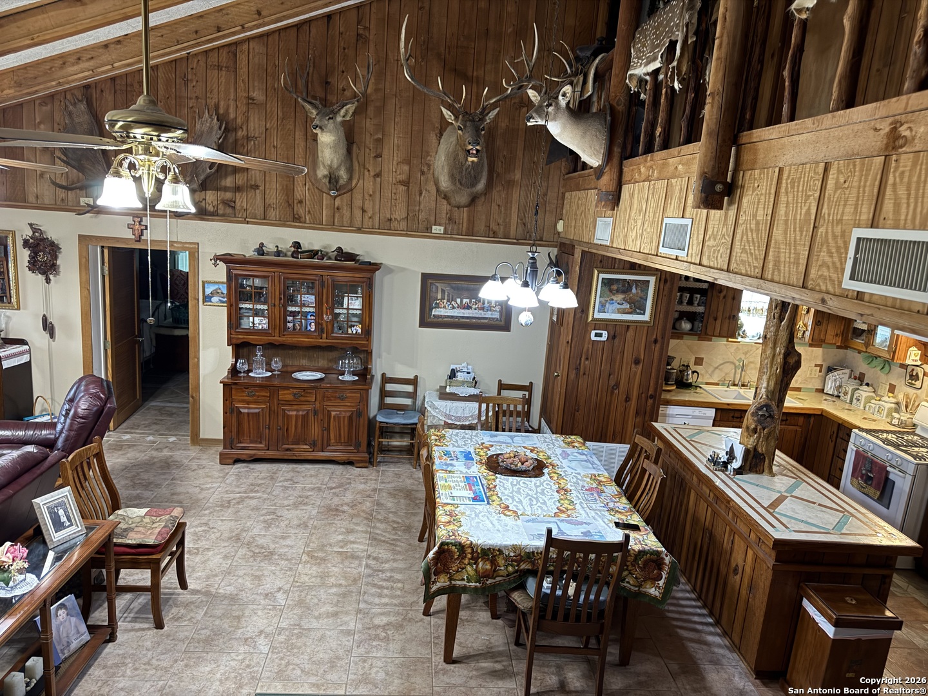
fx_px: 643
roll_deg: -4.5
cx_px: 464
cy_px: 348
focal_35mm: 24
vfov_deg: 56.8
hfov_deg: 71.6
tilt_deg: -11.0
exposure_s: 1/60
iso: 400
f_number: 1.78
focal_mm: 6.76
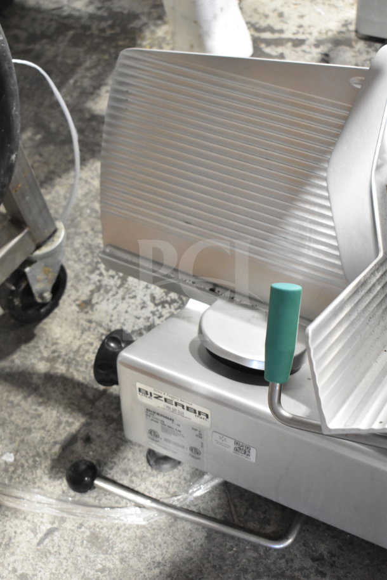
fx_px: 871
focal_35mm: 54
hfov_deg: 25.1
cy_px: 290
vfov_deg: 36.9
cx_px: 194
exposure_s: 1/60
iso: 3200
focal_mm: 36
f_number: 4.8
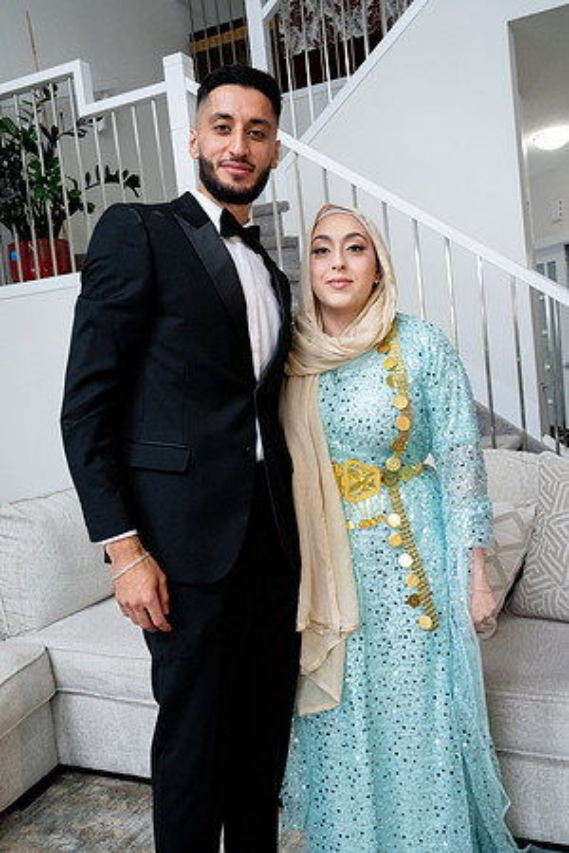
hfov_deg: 40.0
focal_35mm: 33
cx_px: 284
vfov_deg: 57.2
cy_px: 426
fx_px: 782
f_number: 9
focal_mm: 33
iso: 6400
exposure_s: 1/160
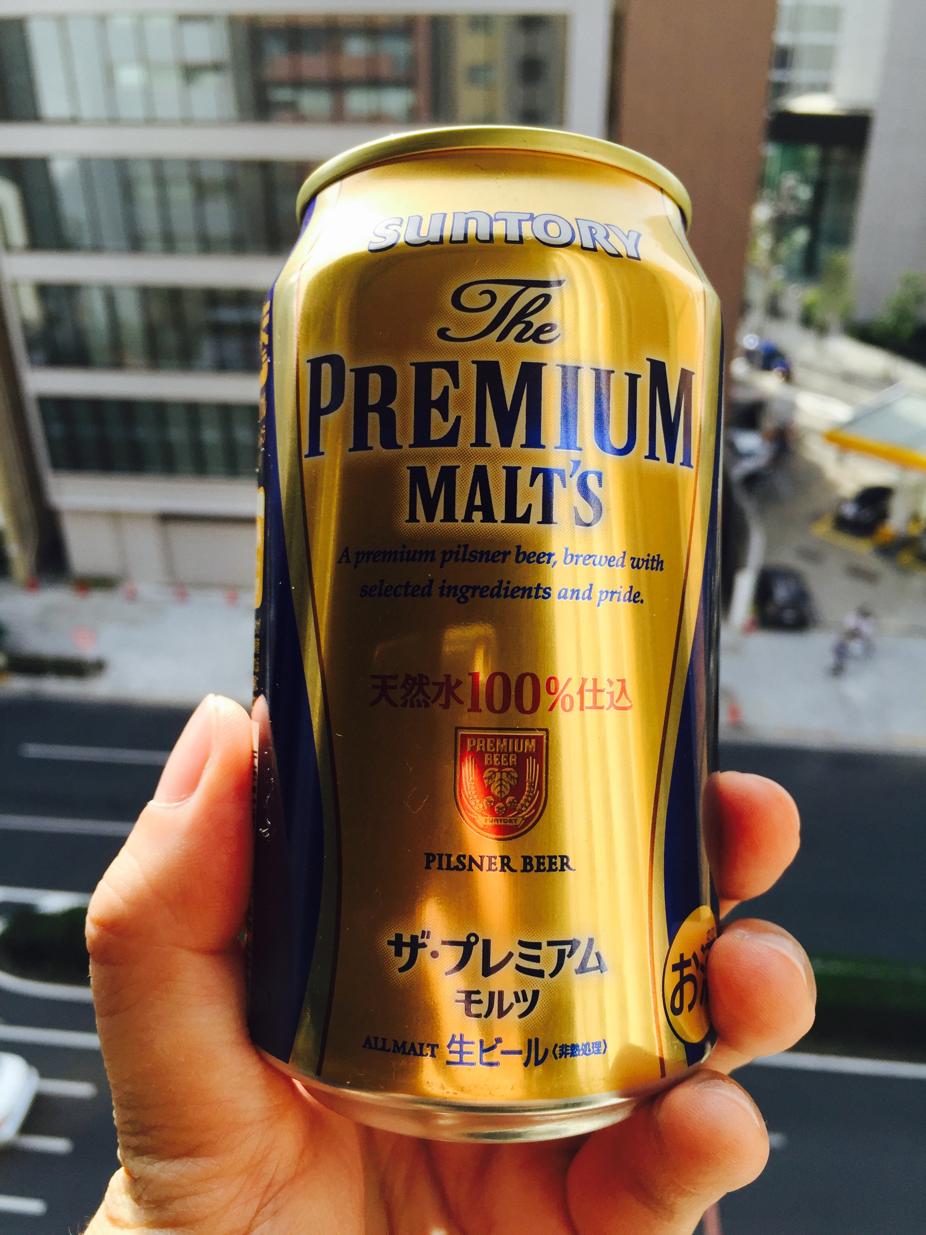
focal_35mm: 29
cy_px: 618
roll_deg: -0.2
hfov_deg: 48.2
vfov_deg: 61.7
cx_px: 463
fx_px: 1034
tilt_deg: -30.0
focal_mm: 4.15
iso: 32
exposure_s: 1/482
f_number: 2.2
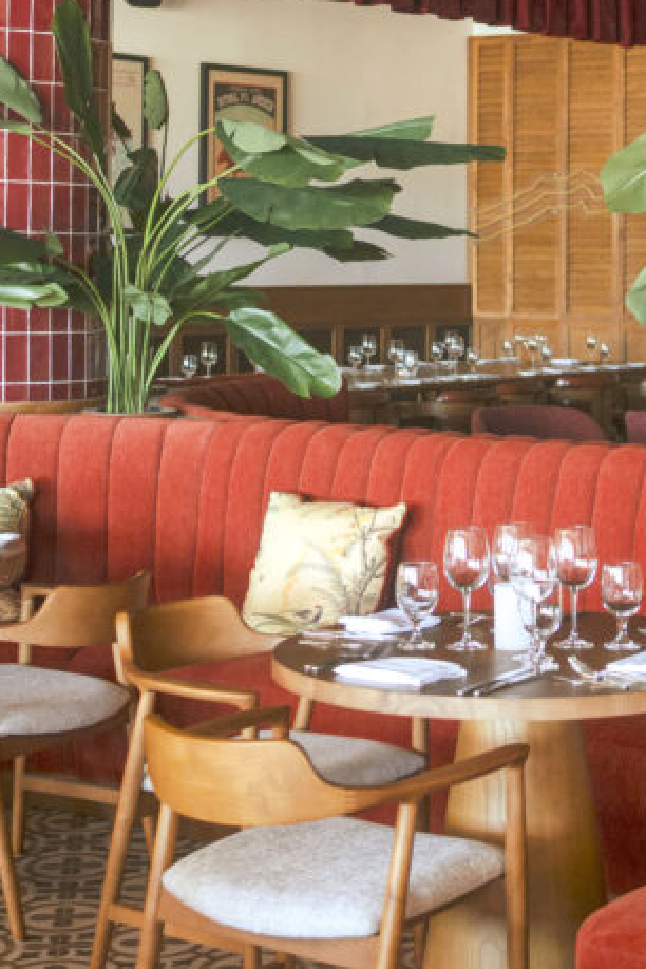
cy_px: -30
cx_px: 594
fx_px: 2099
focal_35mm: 78
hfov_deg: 17.2
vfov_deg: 24.6
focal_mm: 35
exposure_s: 1/100
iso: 800
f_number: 2.8
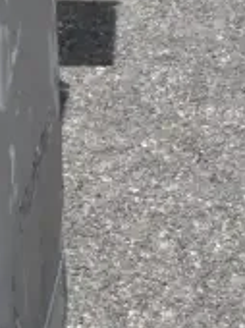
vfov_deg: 15.2
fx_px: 1227
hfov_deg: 10.3
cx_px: -284
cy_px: 128
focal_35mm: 130
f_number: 25
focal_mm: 25
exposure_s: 1/3200
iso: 6400
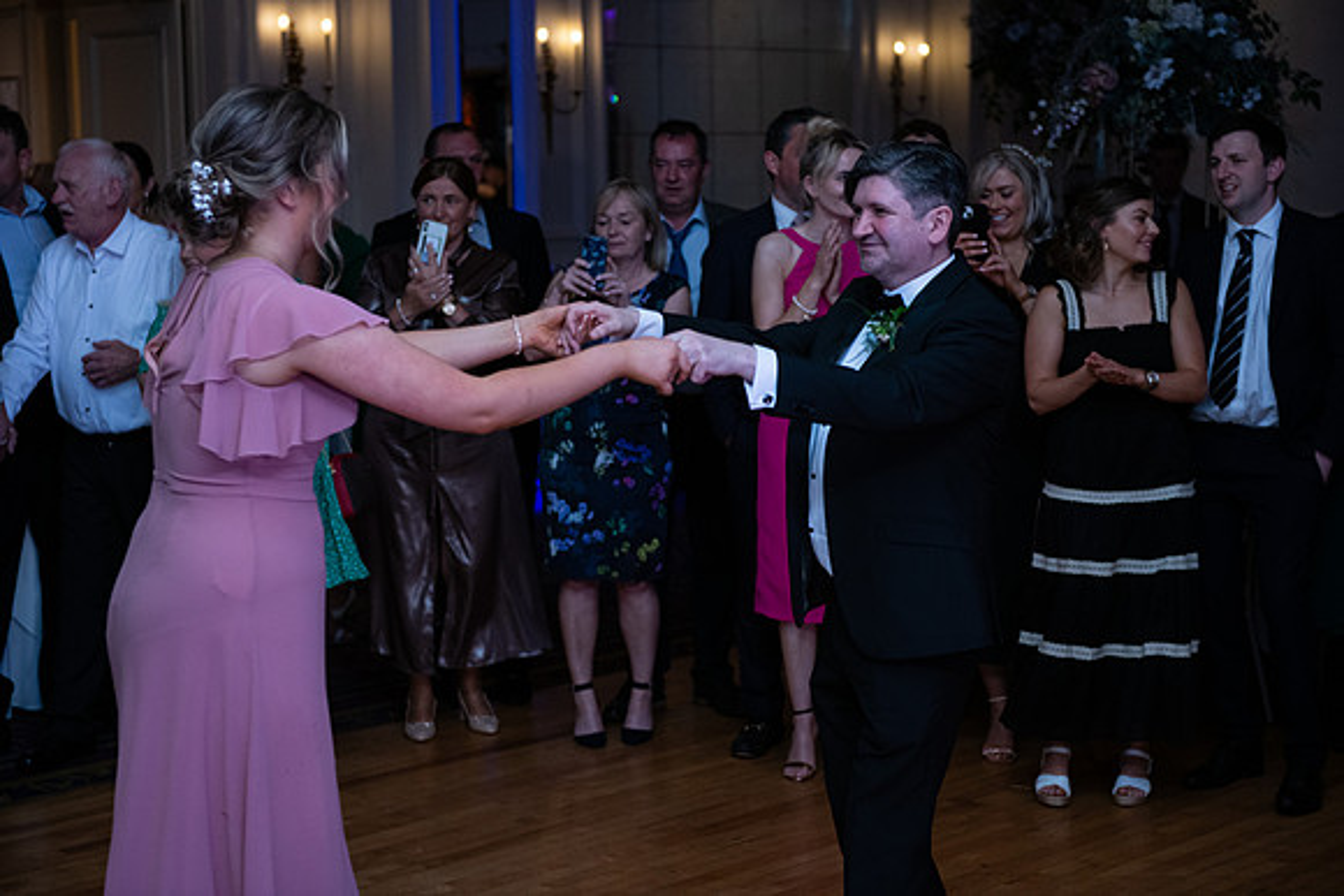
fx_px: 2614
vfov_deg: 19.5
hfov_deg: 28.8
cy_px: 448
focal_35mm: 70
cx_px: 672
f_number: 3.5
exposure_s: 1/160
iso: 640
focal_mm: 70
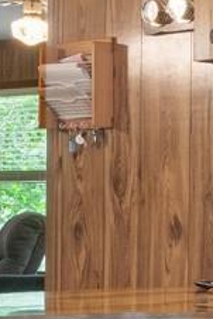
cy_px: 237
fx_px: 1471
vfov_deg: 12.3
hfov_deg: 8.0
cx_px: 365
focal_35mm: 166
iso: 250
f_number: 9
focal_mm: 10
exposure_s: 2
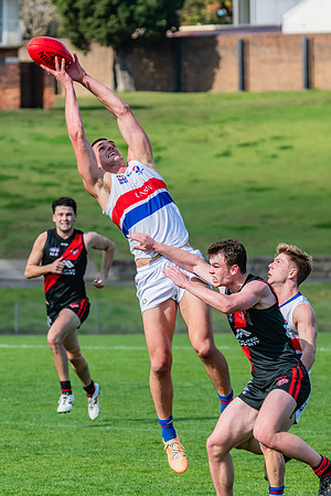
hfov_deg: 3.8
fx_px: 5045
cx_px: 83
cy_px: 246
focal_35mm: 366
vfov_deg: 5.6
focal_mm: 240
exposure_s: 1/1600
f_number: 8
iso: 800
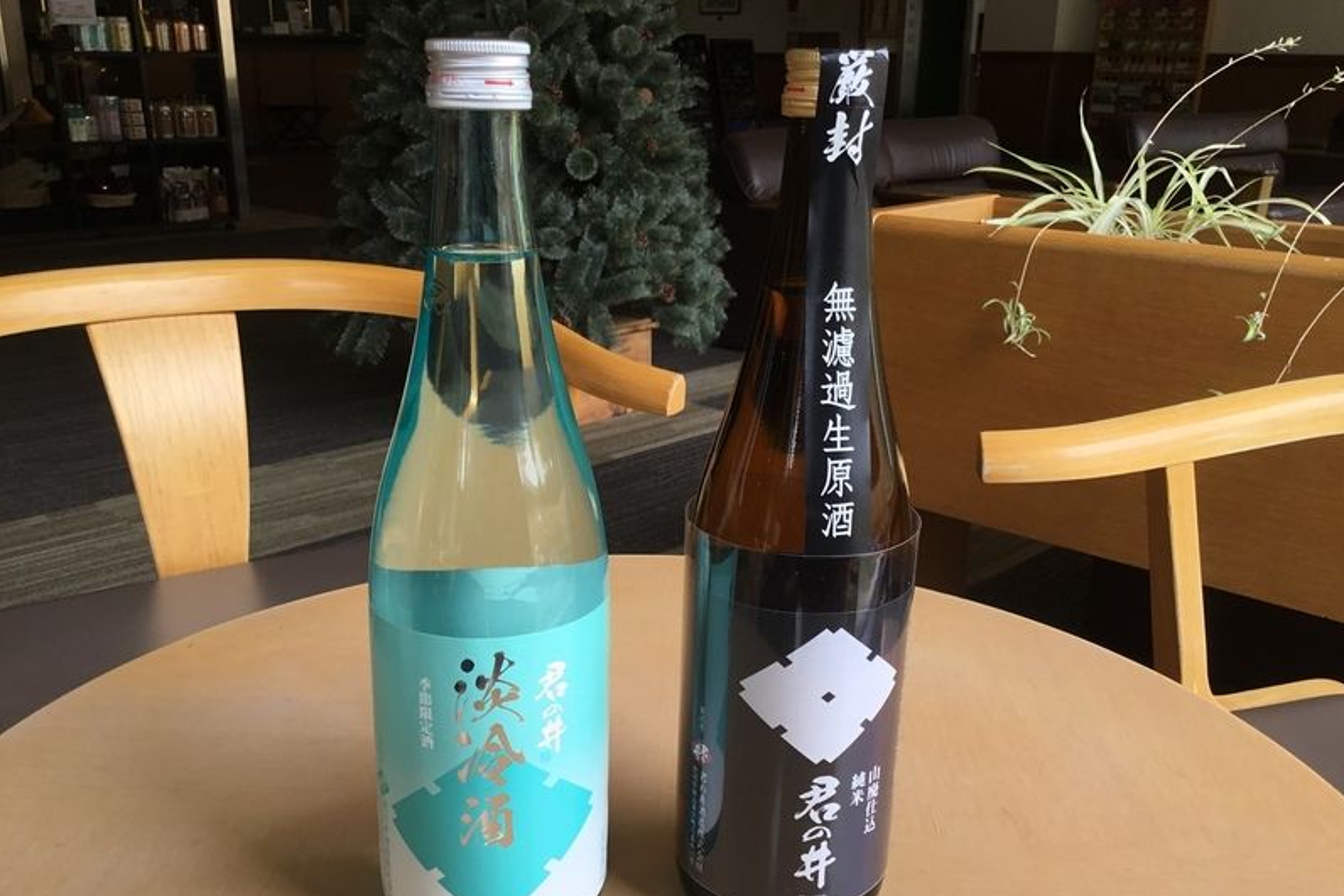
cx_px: 686
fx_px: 1232
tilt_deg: -20.5
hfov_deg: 57.2
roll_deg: -0.7
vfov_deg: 39.9
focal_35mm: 33
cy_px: 502
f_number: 2.4
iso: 25
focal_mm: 3.3
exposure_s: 1/146
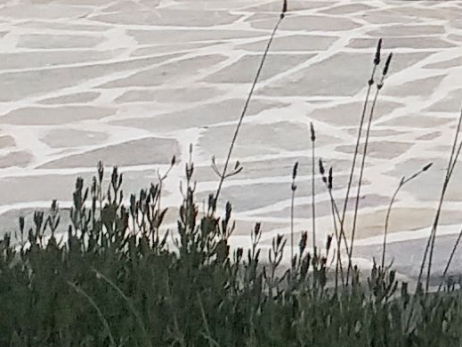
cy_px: -302
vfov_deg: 7.0
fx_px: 2738
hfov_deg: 8.2
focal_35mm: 205
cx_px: 1382
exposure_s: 1/3631
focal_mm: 3.6
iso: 40
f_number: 1.9
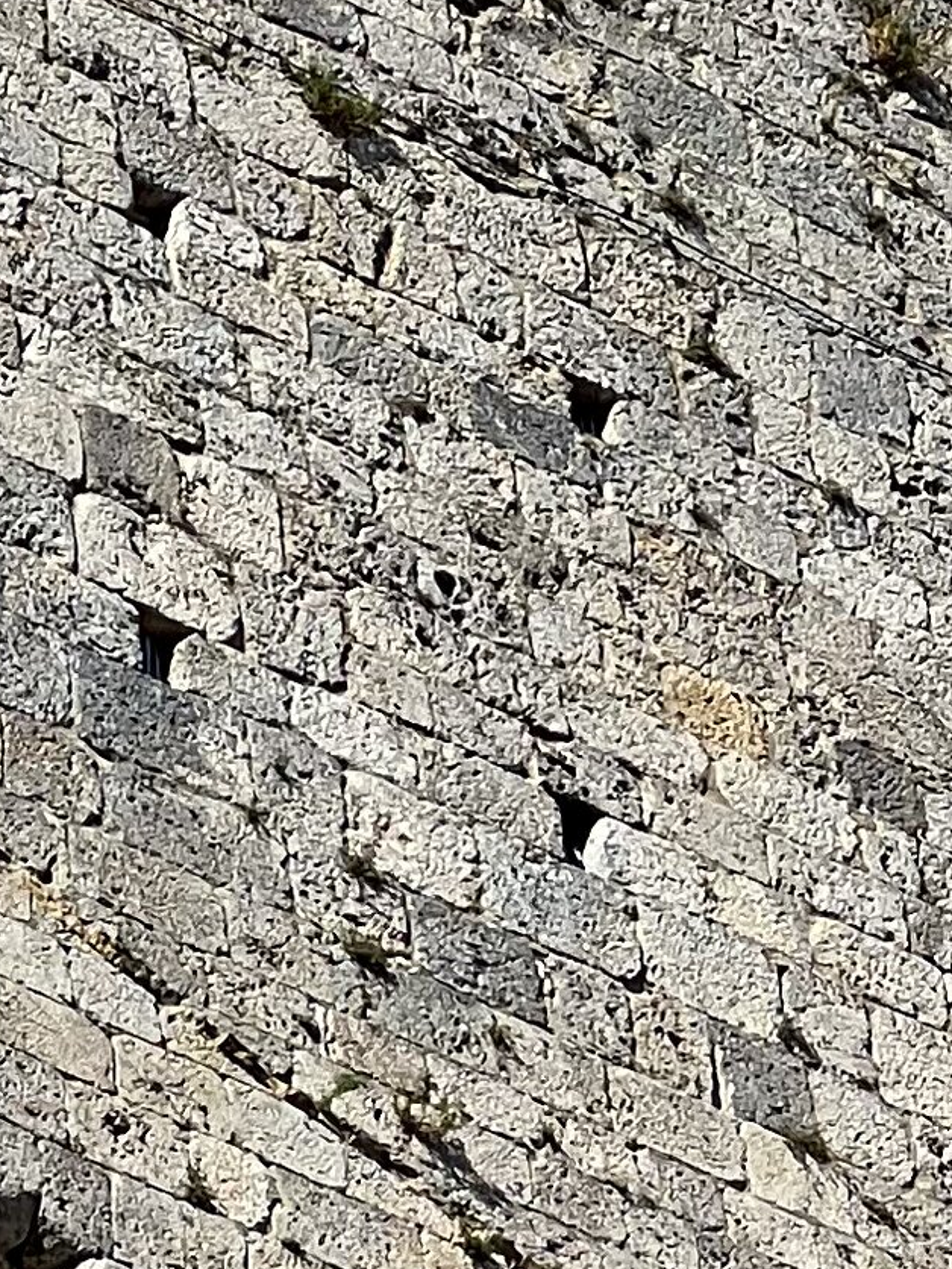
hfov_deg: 4.0
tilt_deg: +41.7
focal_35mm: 368
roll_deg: +2.5
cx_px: -387
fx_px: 13491
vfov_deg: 5.4
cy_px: 1677
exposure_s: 1/896
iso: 32
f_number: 2.8
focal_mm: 9
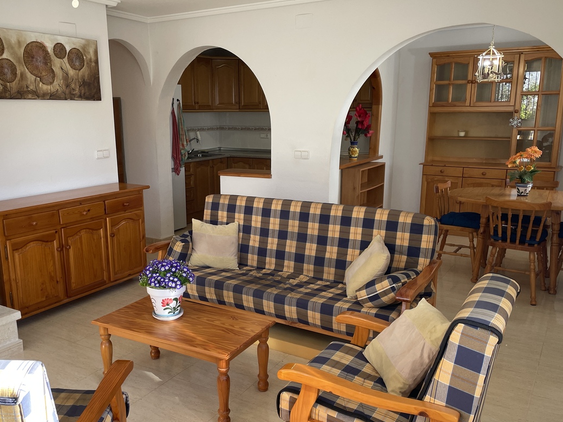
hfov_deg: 56.7
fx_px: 520
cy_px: 240
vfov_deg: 44.1
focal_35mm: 32
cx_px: 247
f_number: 1.6
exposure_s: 1/121
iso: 64
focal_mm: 4.2
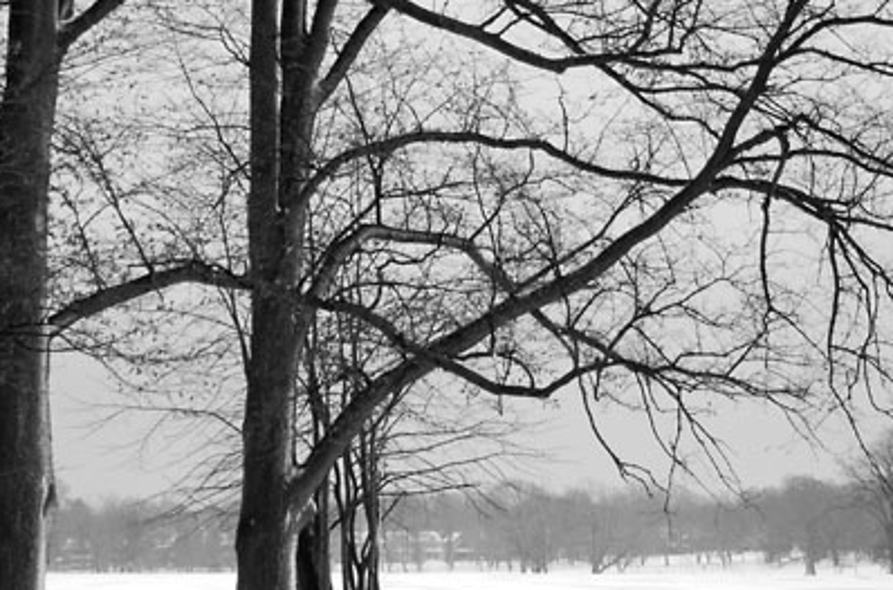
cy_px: 386
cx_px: 305
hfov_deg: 19.5
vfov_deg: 12.9
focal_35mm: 105
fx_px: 2597
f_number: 4.8
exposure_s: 1/500
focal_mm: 48
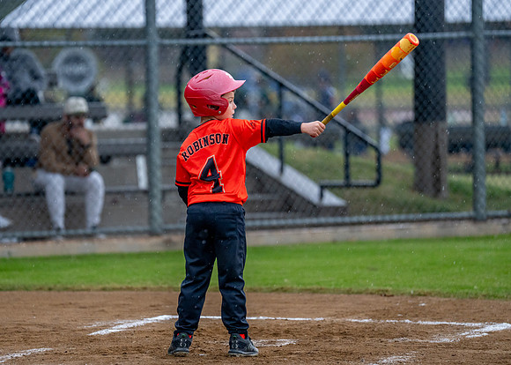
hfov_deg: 8.1
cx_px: 190
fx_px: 3597
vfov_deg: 5.8
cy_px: 183
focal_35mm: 248
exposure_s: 1/1000
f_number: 2.8
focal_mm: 200
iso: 1600
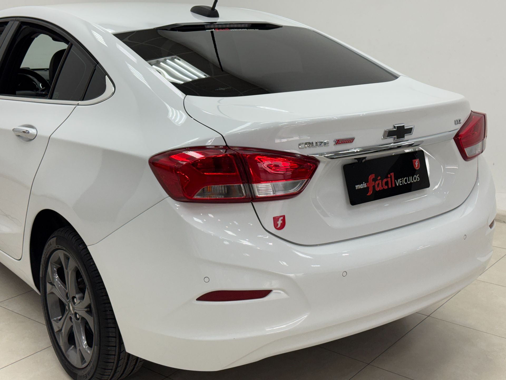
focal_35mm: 48
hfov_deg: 39.7
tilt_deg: -14.5
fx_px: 702
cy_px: 190
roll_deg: -0.1
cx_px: 253
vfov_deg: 30.3
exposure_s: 1/159
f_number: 1.78
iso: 80
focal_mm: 6.76
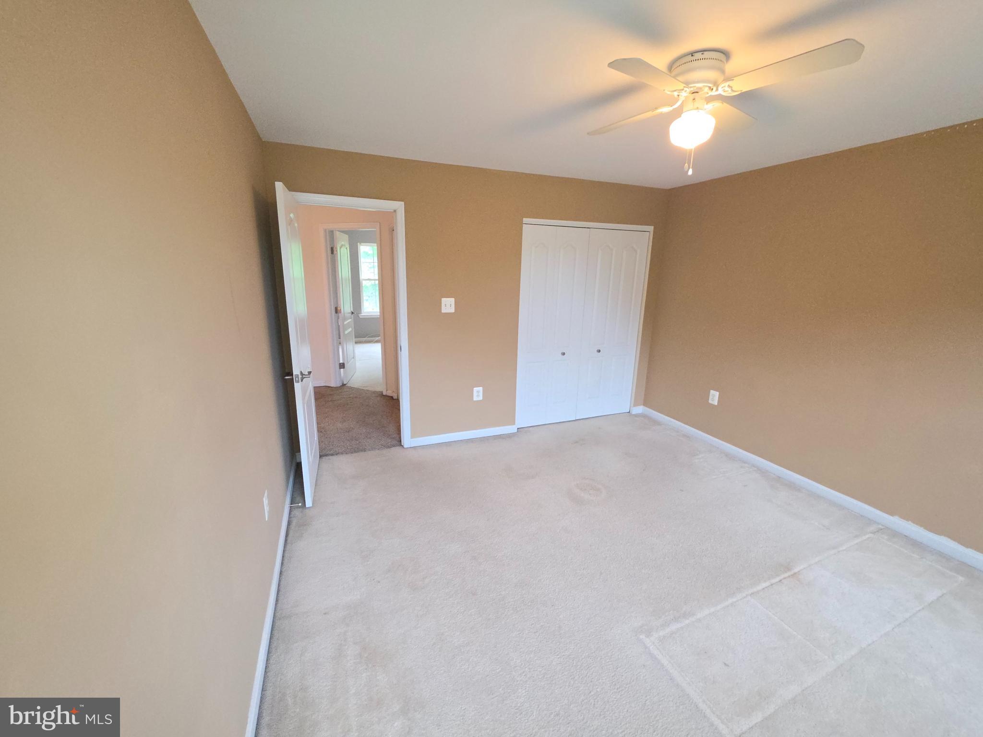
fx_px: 369
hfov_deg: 106.2
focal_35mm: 13
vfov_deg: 89.9
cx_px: 492
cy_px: 368
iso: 200
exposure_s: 1/60
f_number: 1.9
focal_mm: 2.2
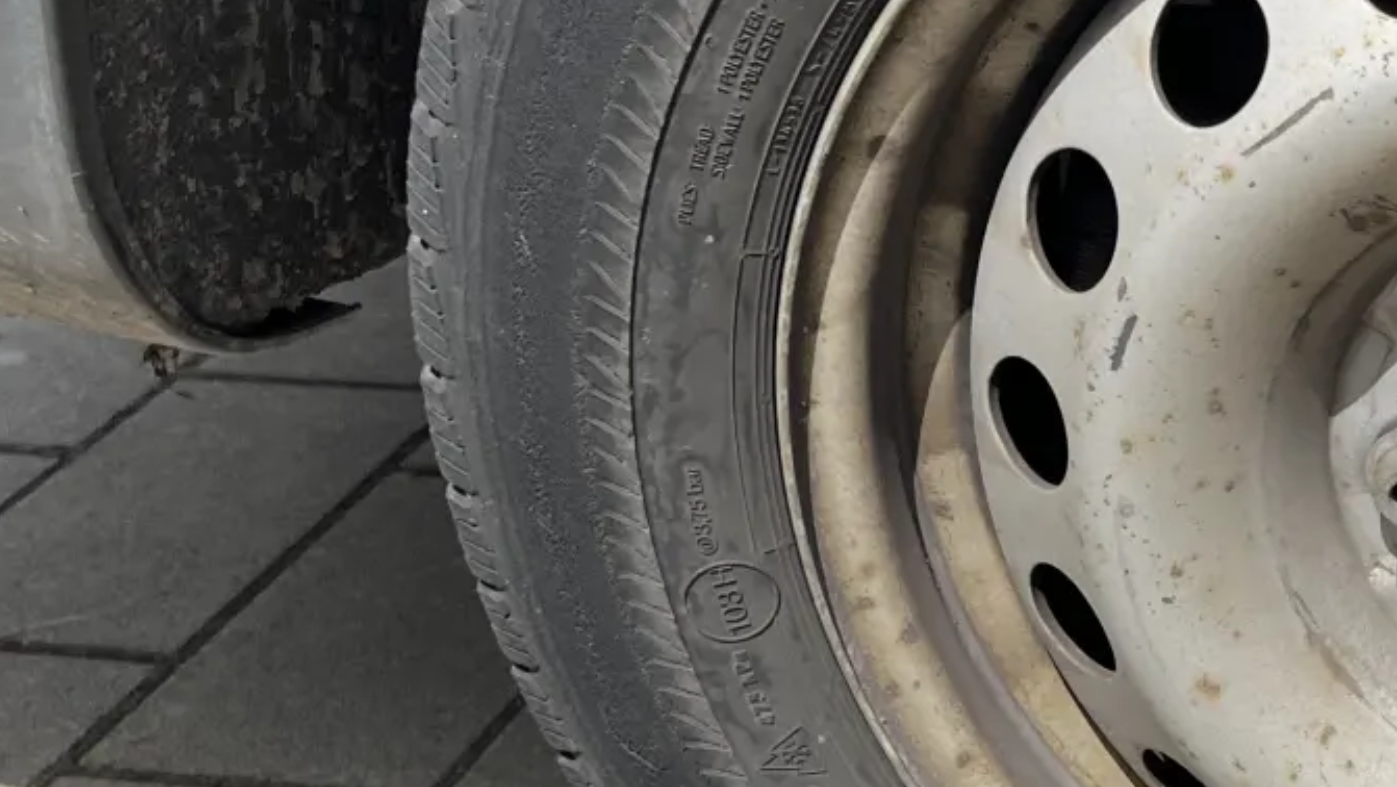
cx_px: 1445
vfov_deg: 14.9
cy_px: 460
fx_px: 3002
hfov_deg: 24.8
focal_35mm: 81
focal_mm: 5.1
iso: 50
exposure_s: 1/3135
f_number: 1.6
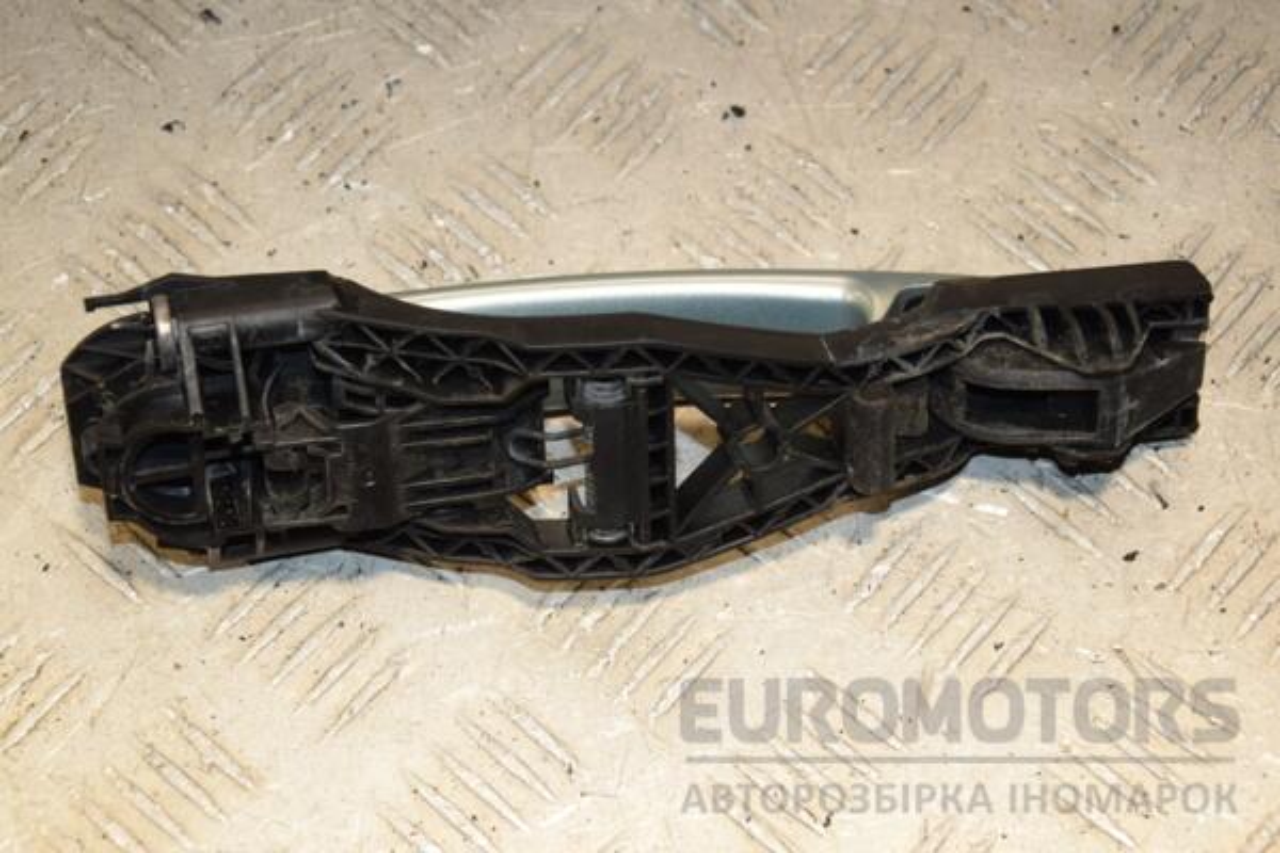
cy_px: 426
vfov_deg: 15.7
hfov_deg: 23.4
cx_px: 640
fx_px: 3093
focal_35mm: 87
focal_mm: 58
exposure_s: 1/200
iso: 800
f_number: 6.3
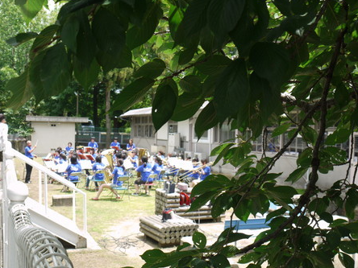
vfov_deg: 32.2
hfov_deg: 42.0
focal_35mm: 45
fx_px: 465
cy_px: 148
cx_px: 160
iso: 100
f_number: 7.1
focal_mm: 20
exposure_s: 1/125
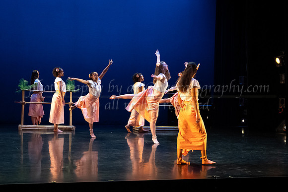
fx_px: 446
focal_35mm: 56
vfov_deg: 24.3
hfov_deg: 35.8
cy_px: 96
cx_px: 132
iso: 4000
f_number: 3.2
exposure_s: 1/400
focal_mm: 35
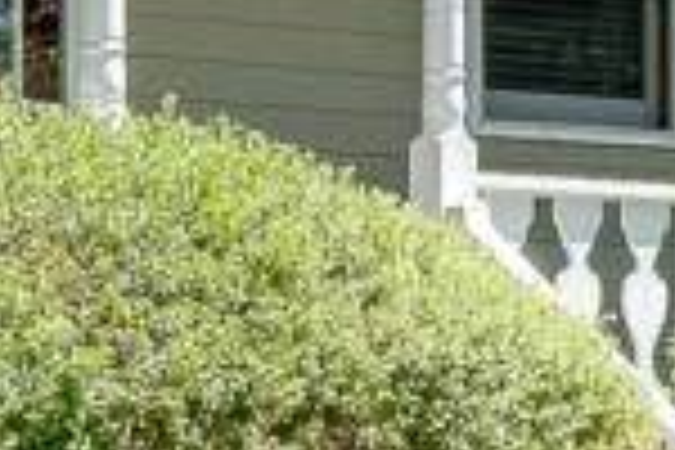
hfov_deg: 15.2
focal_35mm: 128
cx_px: 891
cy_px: -259
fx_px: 2400
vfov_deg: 10.3
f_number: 8
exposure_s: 1/320
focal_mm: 16
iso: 100
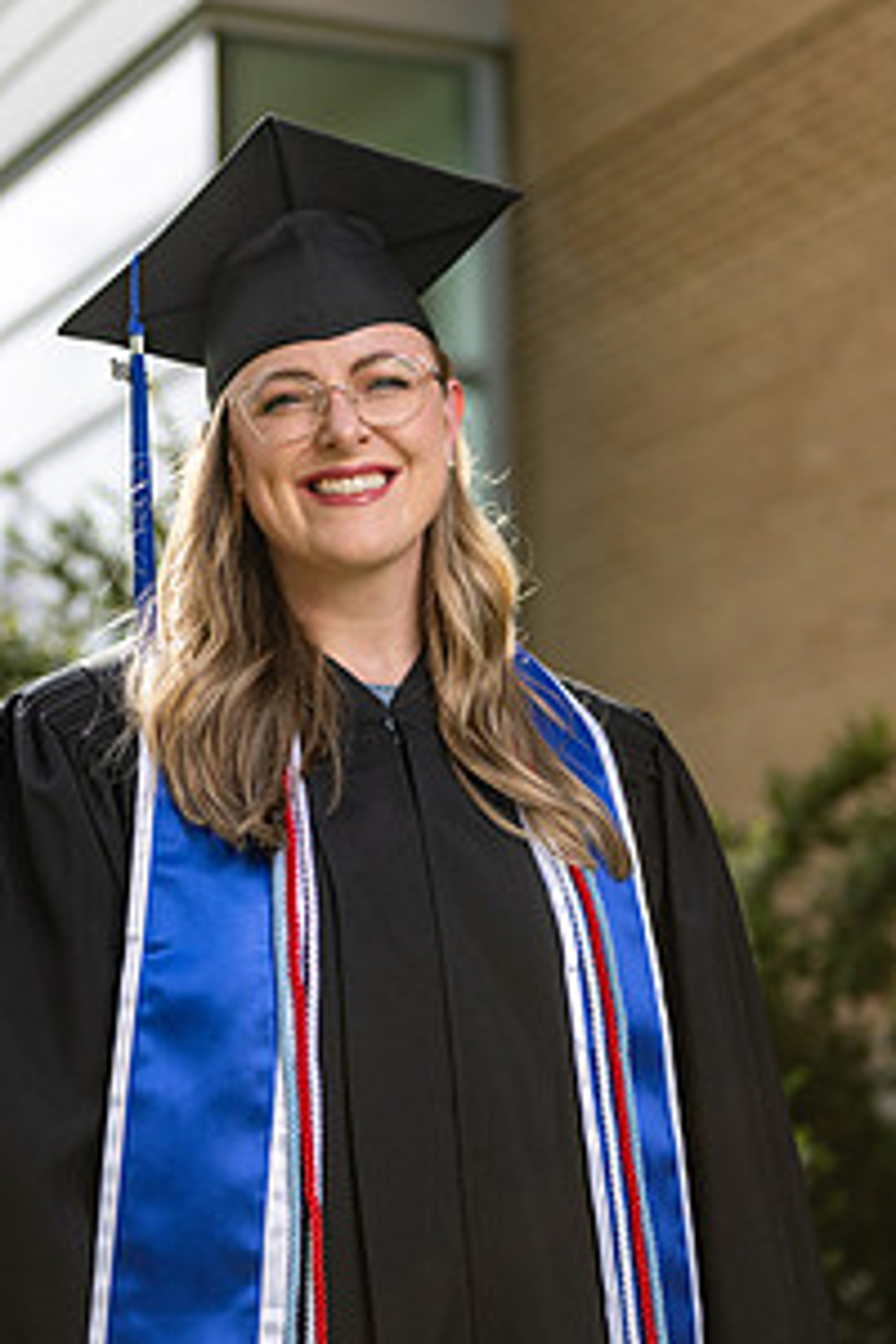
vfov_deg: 21.9
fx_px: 3472
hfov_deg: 14.7
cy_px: 717
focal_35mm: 93
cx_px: 309
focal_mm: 62
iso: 100
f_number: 2.8
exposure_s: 1/1600
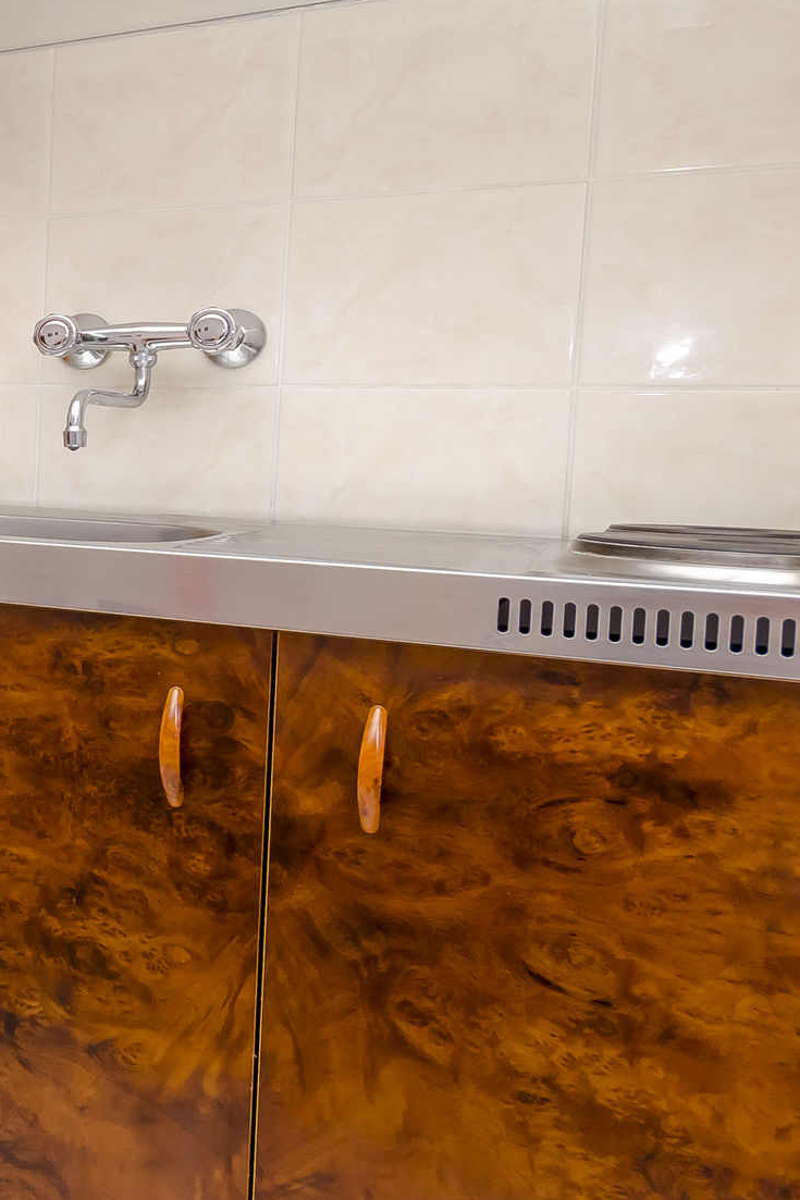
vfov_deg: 50.4
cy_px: 481
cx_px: -469
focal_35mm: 38
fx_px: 1267
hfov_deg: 24.7
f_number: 8
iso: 100
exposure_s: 1/200
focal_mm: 10
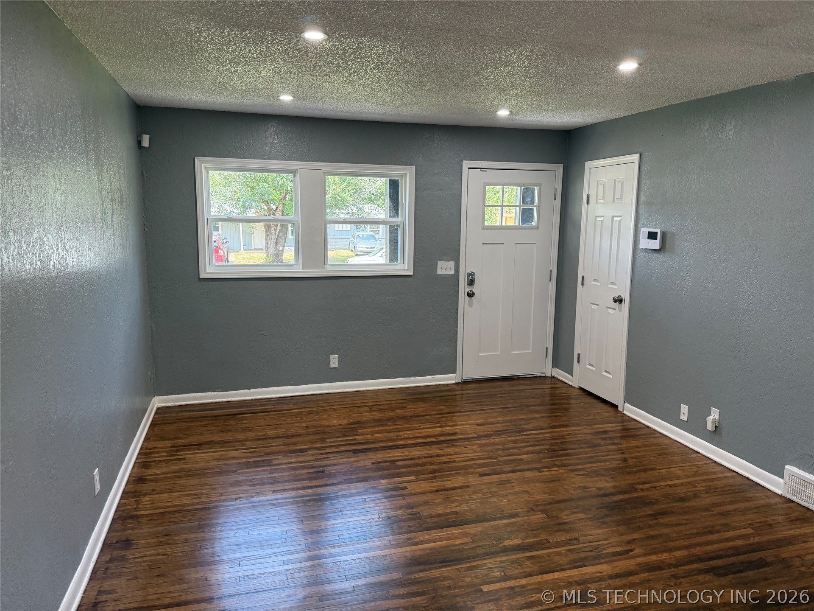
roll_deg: -0.8
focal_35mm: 24
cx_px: 407
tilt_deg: -8.3
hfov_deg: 71.6
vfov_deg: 56.8
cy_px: 306
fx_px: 564
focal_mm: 6.76
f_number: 1.78
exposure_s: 1/130
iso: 200
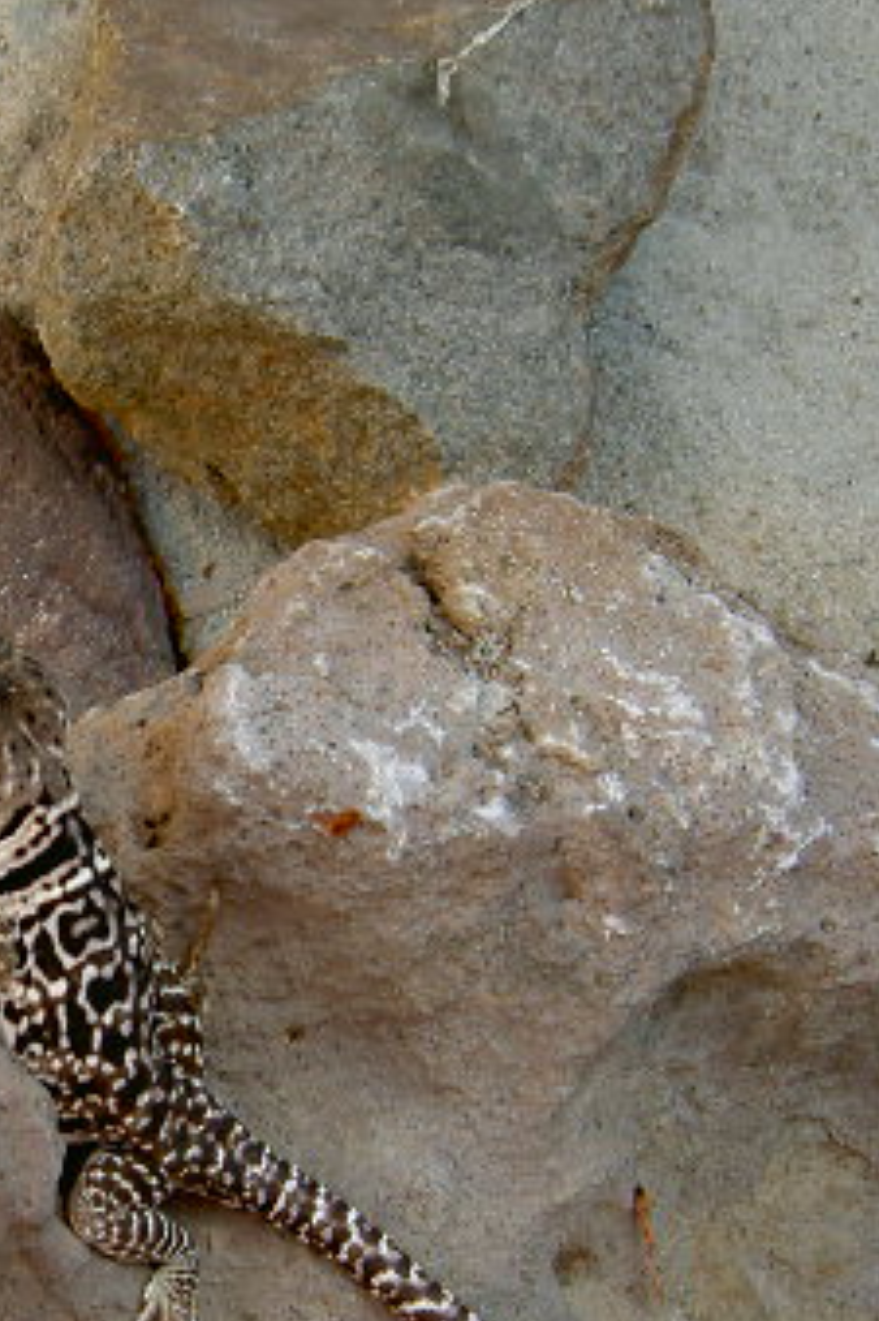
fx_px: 2456
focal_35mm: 67
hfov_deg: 19.7
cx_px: 12
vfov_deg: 29.9
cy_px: 868
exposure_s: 1/60
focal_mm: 5.6
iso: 50
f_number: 2.8
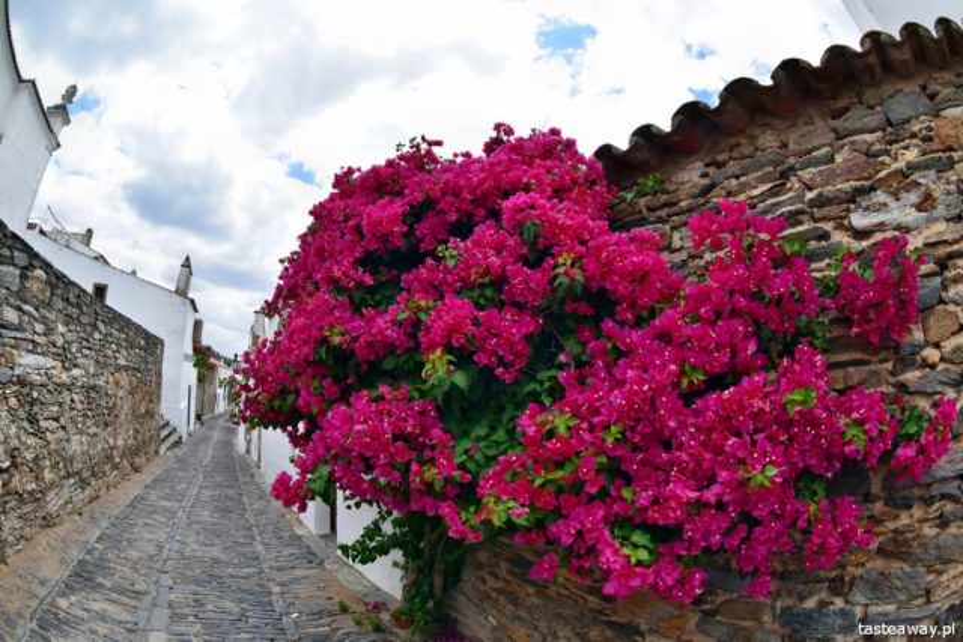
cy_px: 321
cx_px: 482
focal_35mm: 16
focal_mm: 10.5
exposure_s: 1/500
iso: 400
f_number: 11
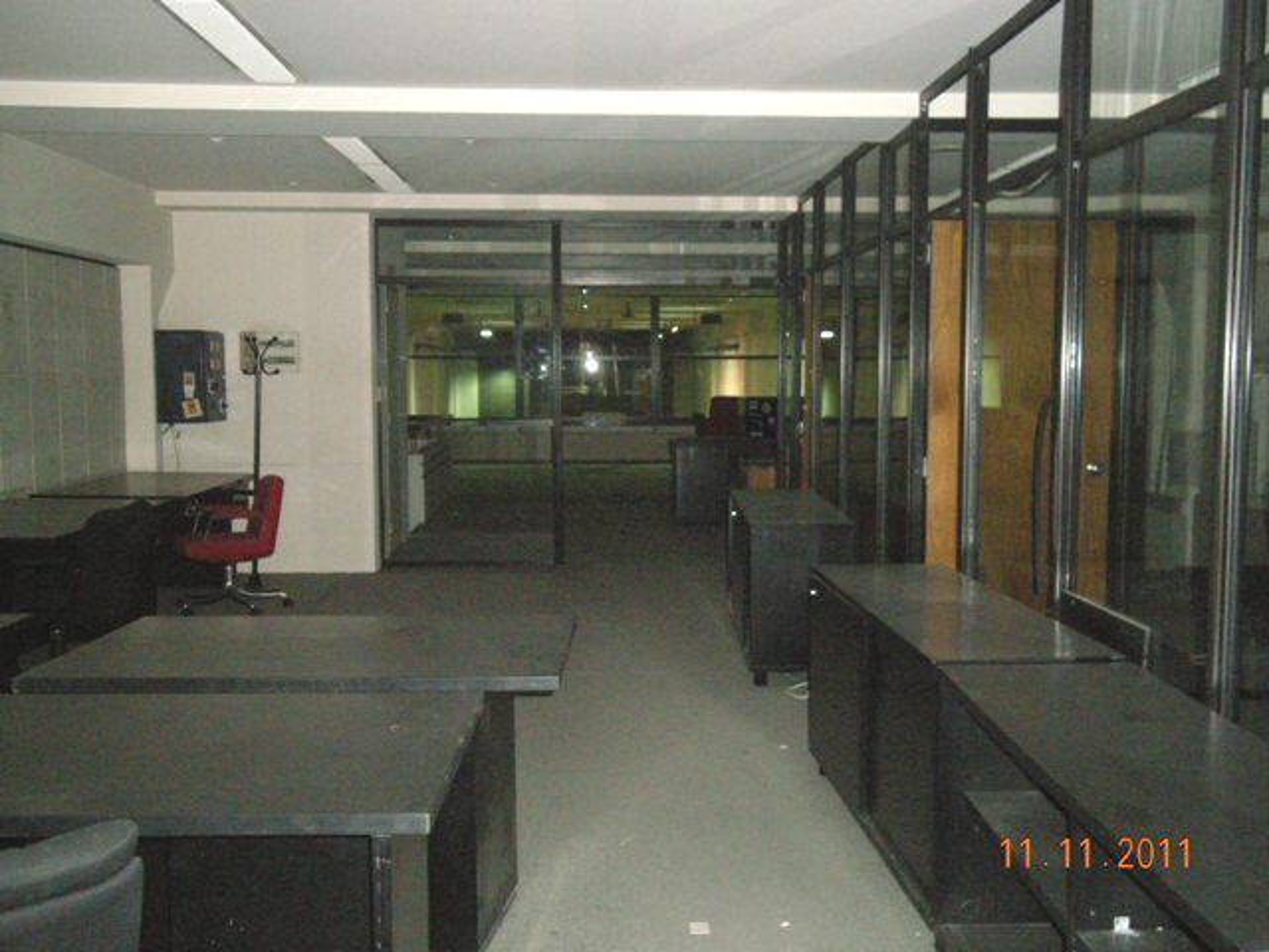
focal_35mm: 37
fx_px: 1356
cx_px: 634
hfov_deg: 50.1
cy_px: 476
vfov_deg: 38.7
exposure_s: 1/60
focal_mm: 7.9
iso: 1000
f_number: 2.8
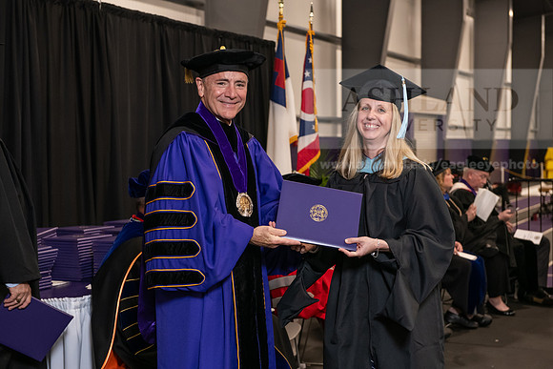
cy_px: 184
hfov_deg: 32.4
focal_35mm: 62
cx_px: 276
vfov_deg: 21.9
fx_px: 953
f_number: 5
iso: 2000
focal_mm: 62
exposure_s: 1/125
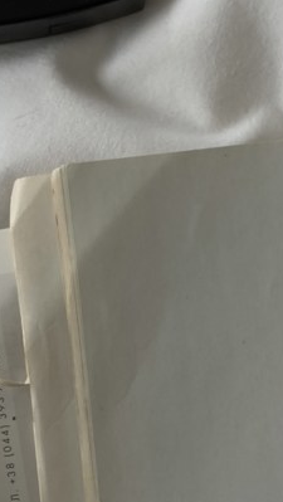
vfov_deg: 8.1
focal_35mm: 262
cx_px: 254
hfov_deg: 4.6
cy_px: 632
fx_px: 3489
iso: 50
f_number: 1.78
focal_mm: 6.76
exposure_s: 1/146
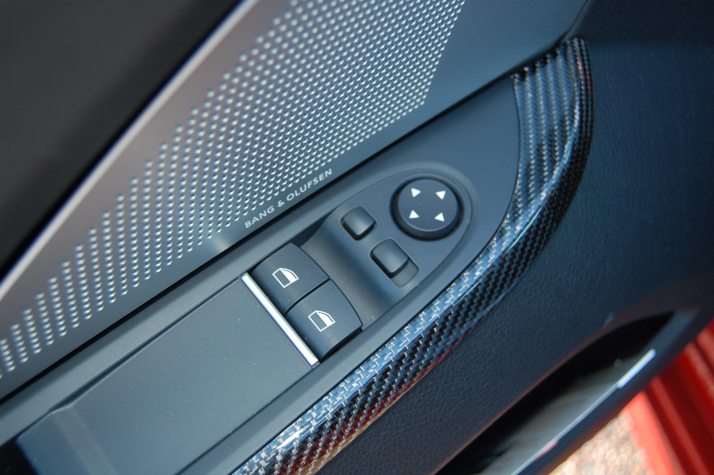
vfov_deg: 36.8
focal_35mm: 36
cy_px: 238
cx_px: 357
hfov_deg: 53.2
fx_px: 713
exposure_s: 1/60
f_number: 4
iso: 400
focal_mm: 24
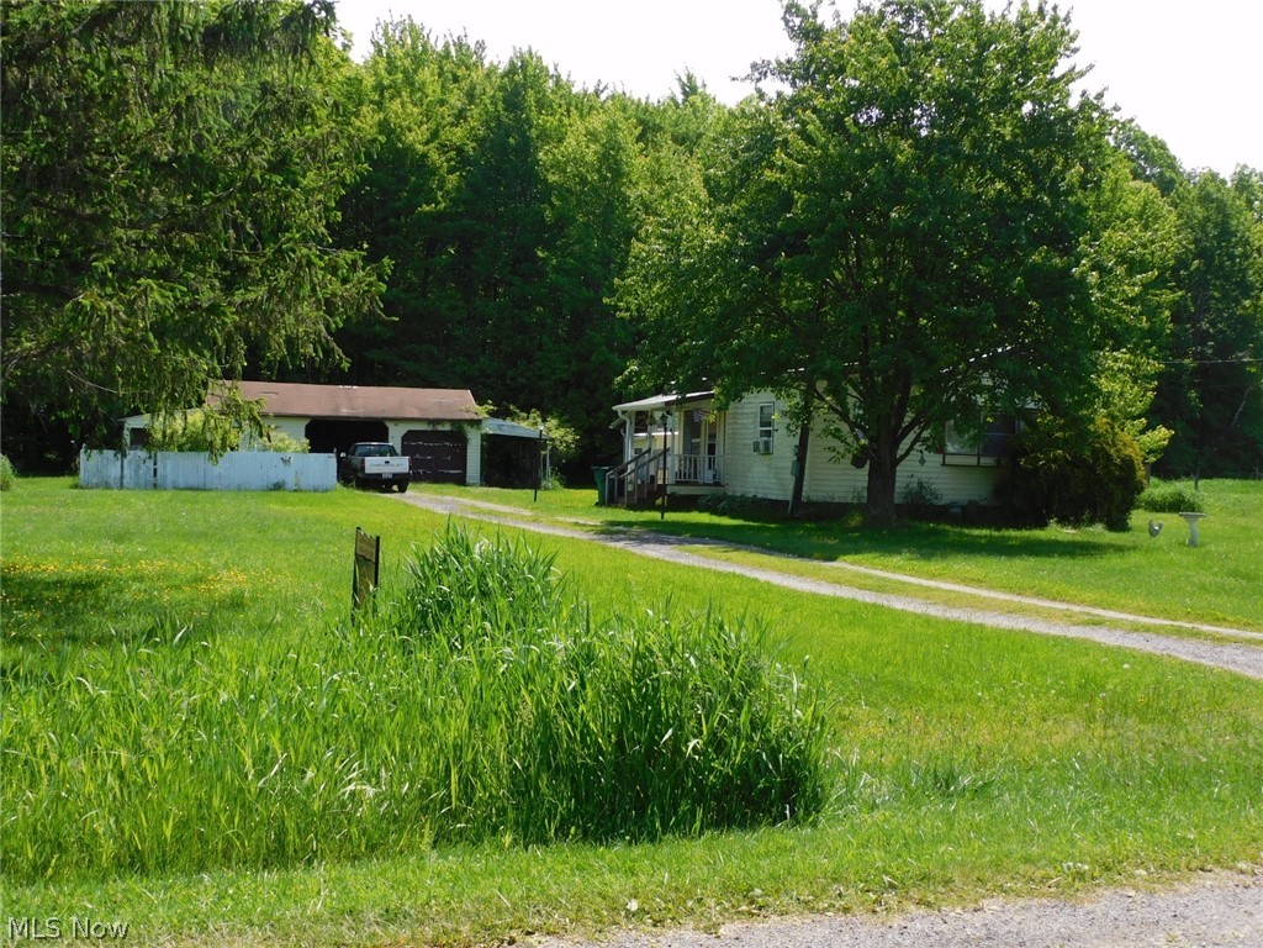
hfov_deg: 46.8
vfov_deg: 36.0
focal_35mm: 40
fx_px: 1459
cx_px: 632
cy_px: 474
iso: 125
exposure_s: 1/800
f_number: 3.8
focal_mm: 7.2
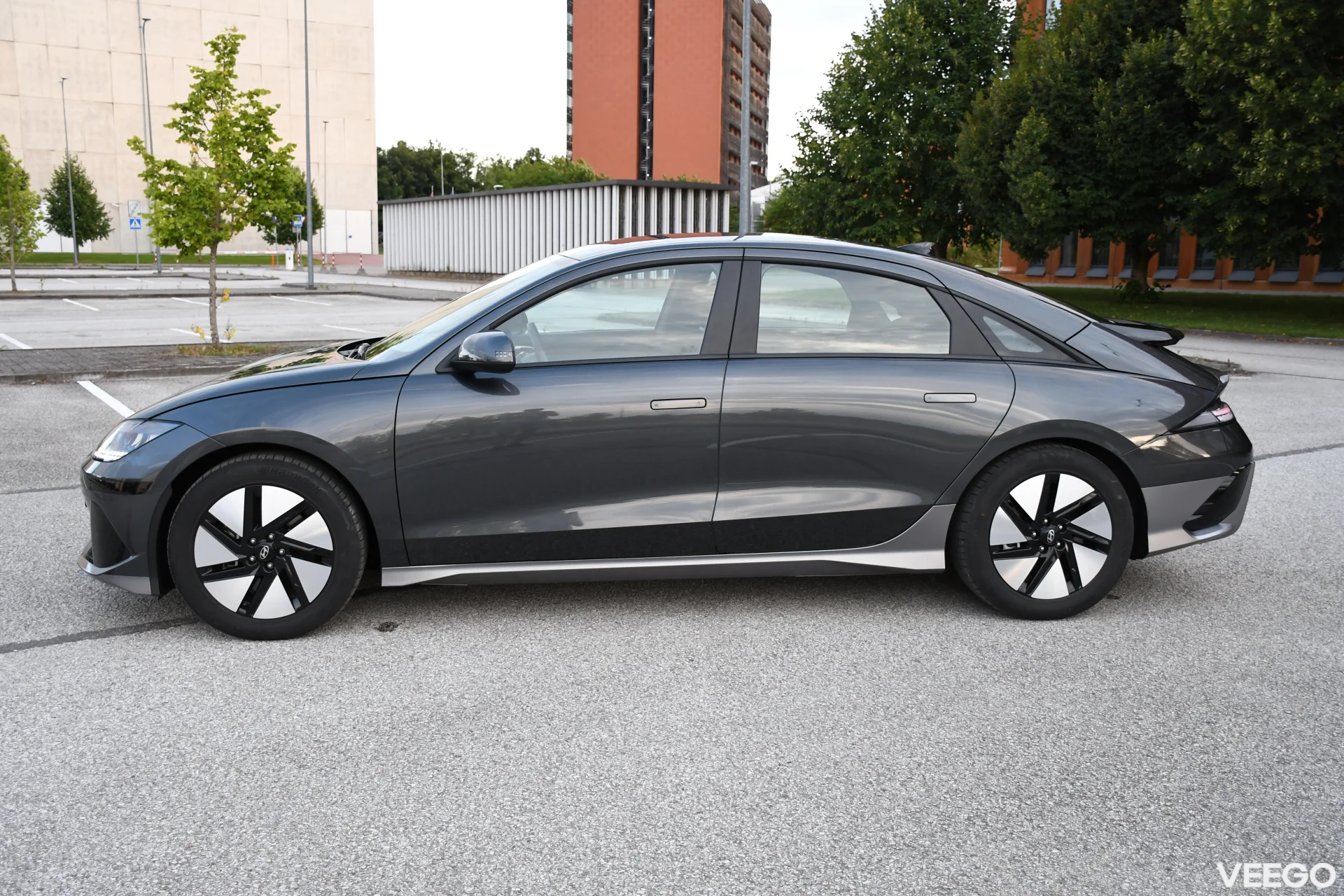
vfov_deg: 40.0
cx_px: 672
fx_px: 1232
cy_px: 448
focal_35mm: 33
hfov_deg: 57.2
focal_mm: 22
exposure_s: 1/320
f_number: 3.5
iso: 800
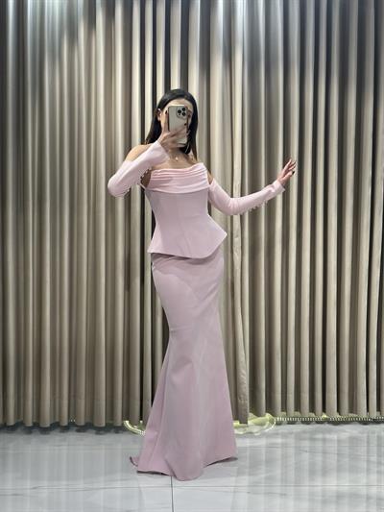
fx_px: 710
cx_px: 192
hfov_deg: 30.3
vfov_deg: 39.6
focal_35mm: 48
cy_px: 256
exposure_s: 1/310
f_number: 1.78
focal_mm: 6.86
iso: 64
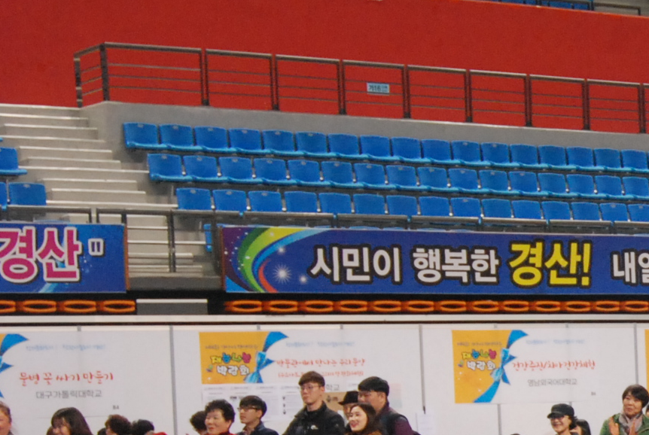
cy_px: 482
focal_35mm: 121
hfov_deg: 15.1
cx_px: 1086
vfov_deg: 11.2
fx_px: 2185
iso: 1250
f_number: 5.6
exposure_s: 1/60
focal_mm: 24
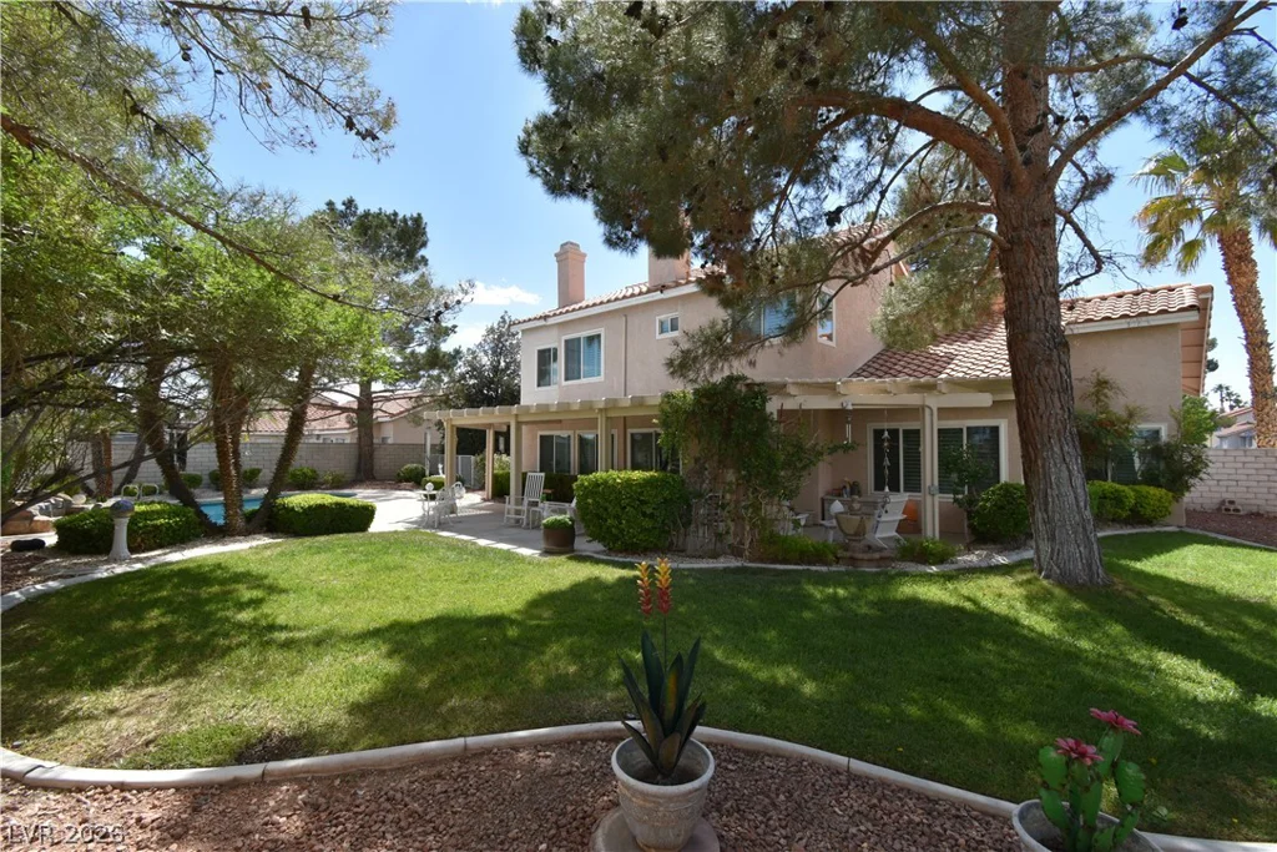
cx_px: 638
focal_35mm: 15
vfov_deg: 77.3
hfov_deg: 100.4
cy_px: 426
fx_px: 532
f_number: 8
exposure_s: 1/250
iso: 200
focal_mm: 10
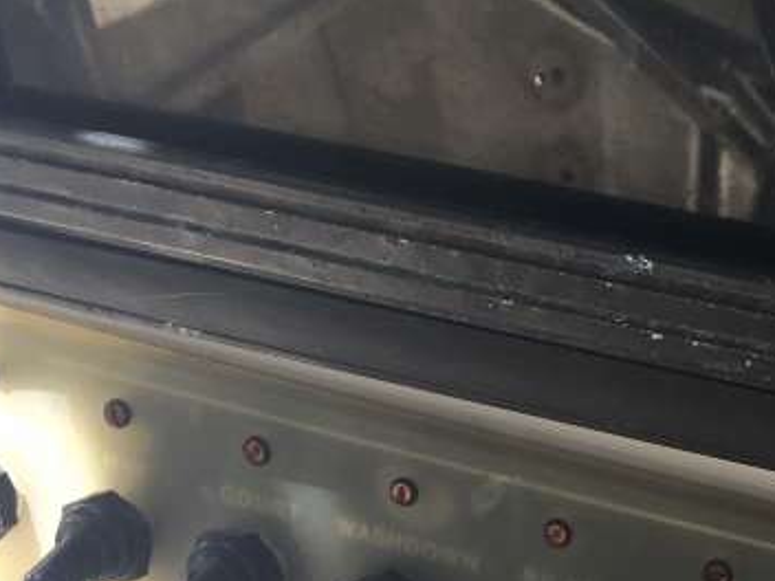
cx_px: 753
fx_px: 1478
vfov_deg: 21.1
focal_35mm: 66
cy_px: 654
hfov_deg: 27.9
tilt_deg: -45.3
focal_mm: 4.15
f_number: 2.2
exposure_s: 1/200
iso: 32
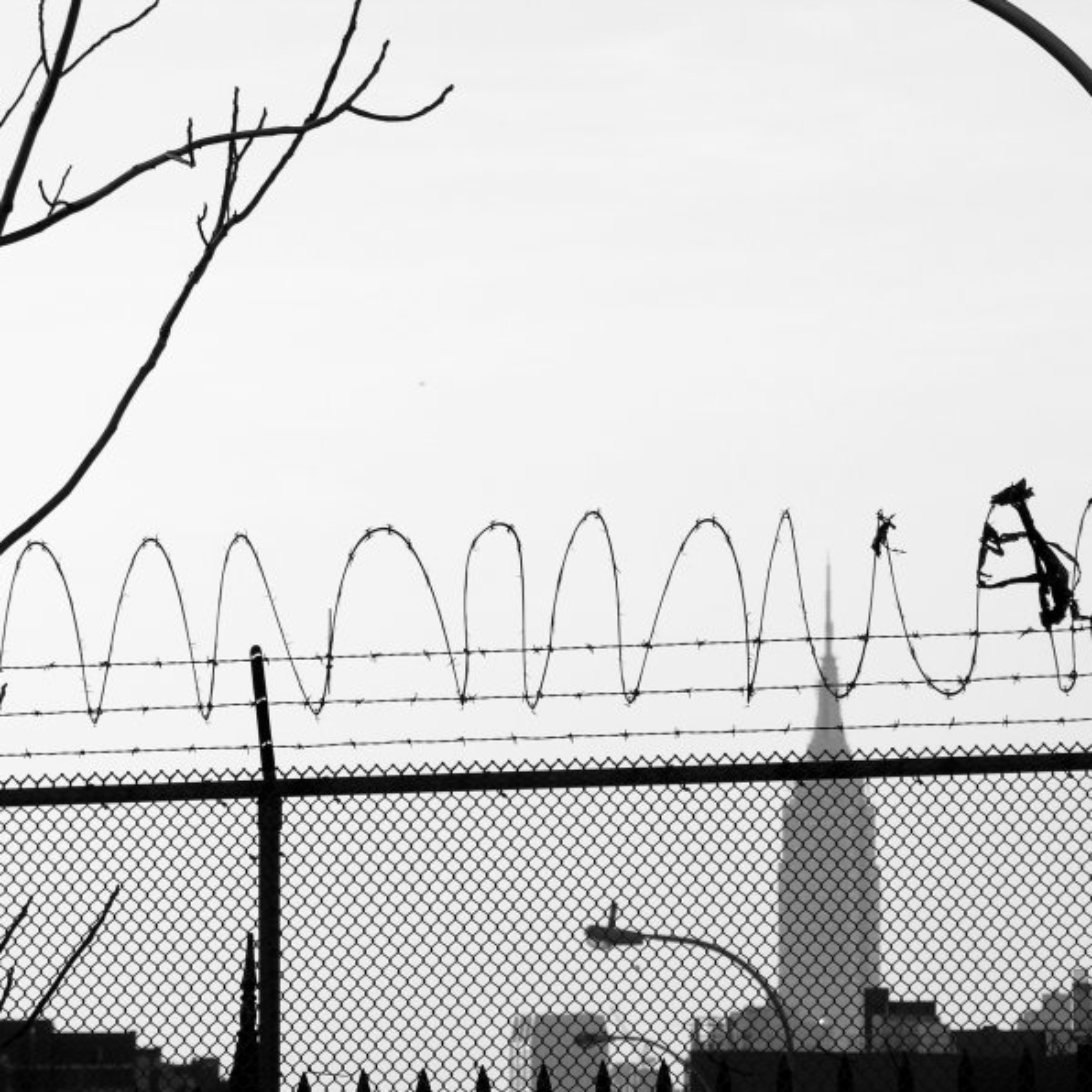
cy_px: 546
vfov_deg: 5.8
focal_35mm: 300
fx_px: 10707
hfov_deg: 5.8
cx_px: 614
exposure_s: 1/224
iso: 50
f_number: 5.6
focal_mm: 64.5
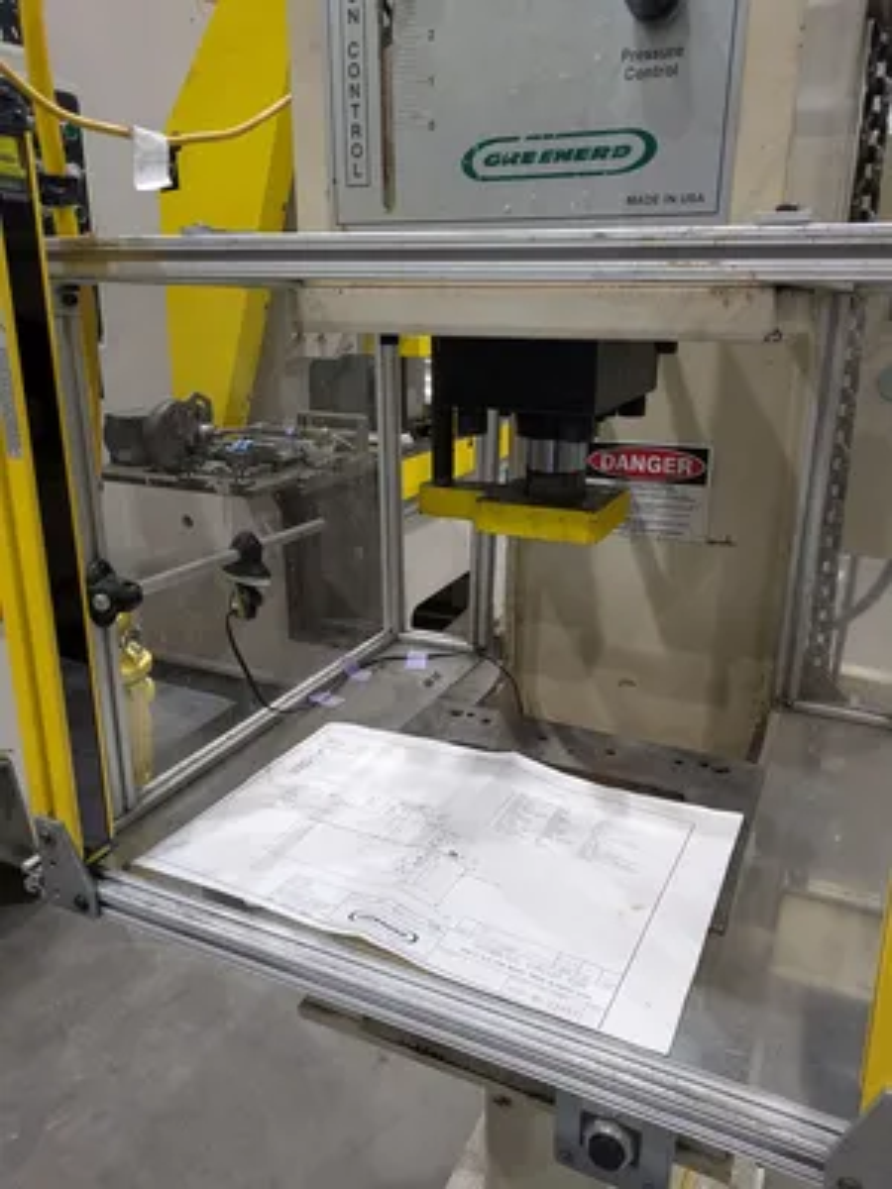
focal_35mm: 25
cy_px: 594
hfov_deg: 54.9
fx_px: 859
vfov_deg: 69.4
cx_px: 446
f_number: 1.89
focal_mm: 5.43
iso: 155
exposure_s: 1/60
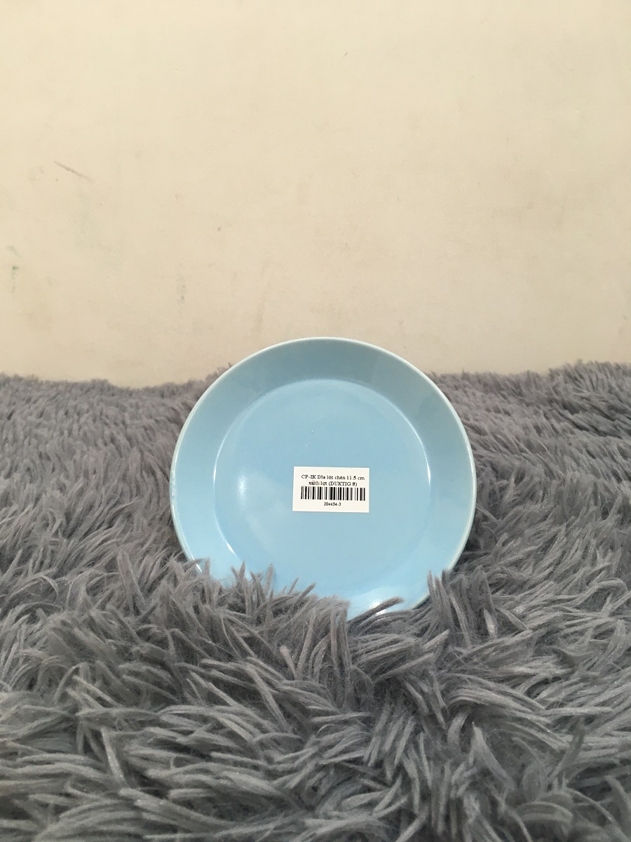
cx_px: 316
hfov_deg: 48.2
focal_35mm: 29
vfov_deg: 61.7
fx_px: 705
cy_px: 421
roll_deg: +1.1
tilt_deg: -19.6
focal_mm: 4.15
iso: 80
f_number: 2.2
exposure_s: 1/33
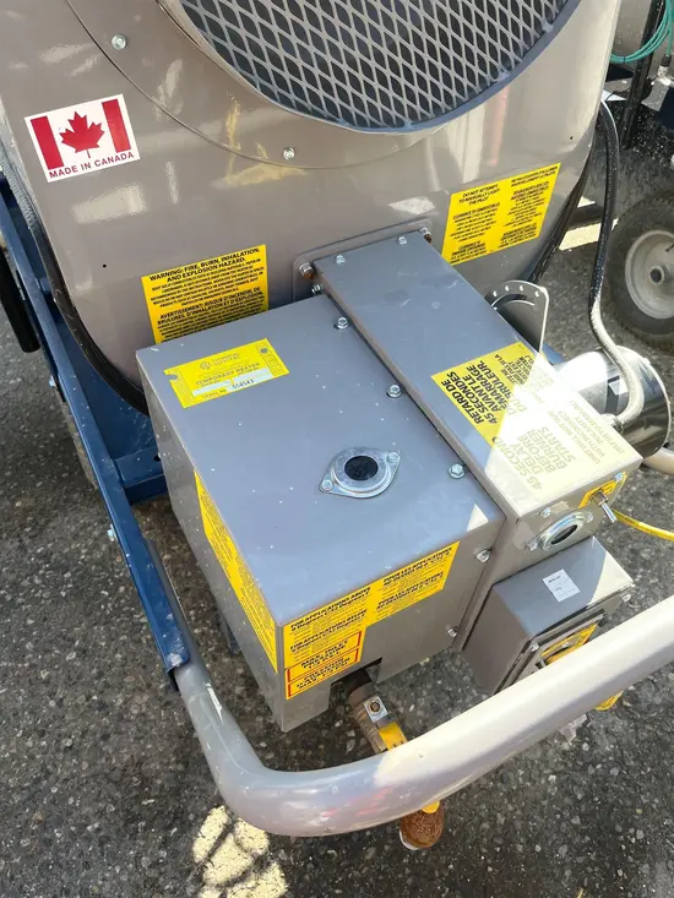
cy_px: 449
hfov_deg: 53.1
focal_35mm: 26
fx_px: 675
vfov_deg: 67.3
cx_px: 337
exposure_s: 1/544
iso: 50
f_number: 1.6
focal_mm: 5.1
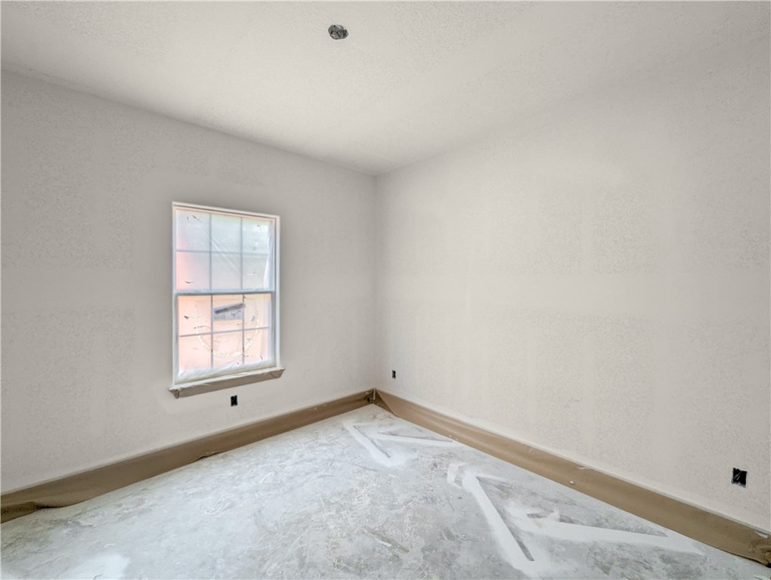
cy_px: 290
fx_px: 290
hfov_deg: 106.1
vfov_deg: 90.1
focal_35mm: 13
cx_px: 386
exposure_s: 1/90
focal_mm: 1.95
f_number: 2.2
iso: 47
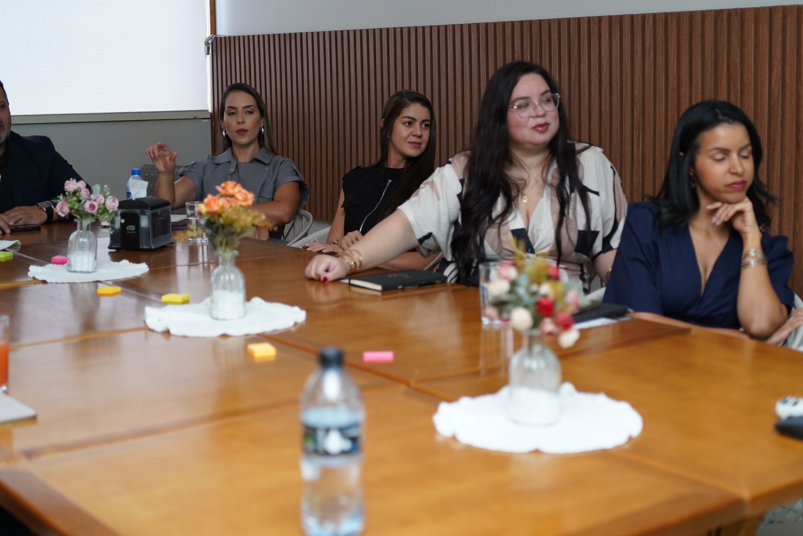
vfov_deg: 24.5
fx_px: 1227
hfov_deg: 36.2
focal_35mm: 55
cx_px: 424
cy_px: 200
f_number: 2.5
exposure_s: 1/200
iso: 1600
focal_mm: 40
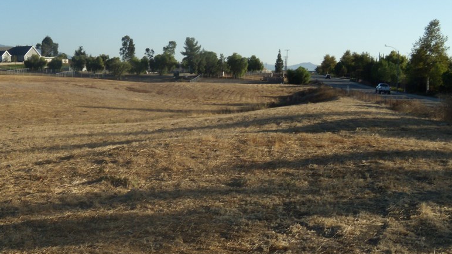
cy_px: 146
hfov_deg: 39.5
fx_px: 623
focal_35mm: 52
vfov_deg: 23.0
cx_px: 155
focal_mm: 6.4
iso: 80
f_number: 8.5
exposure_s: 1/160
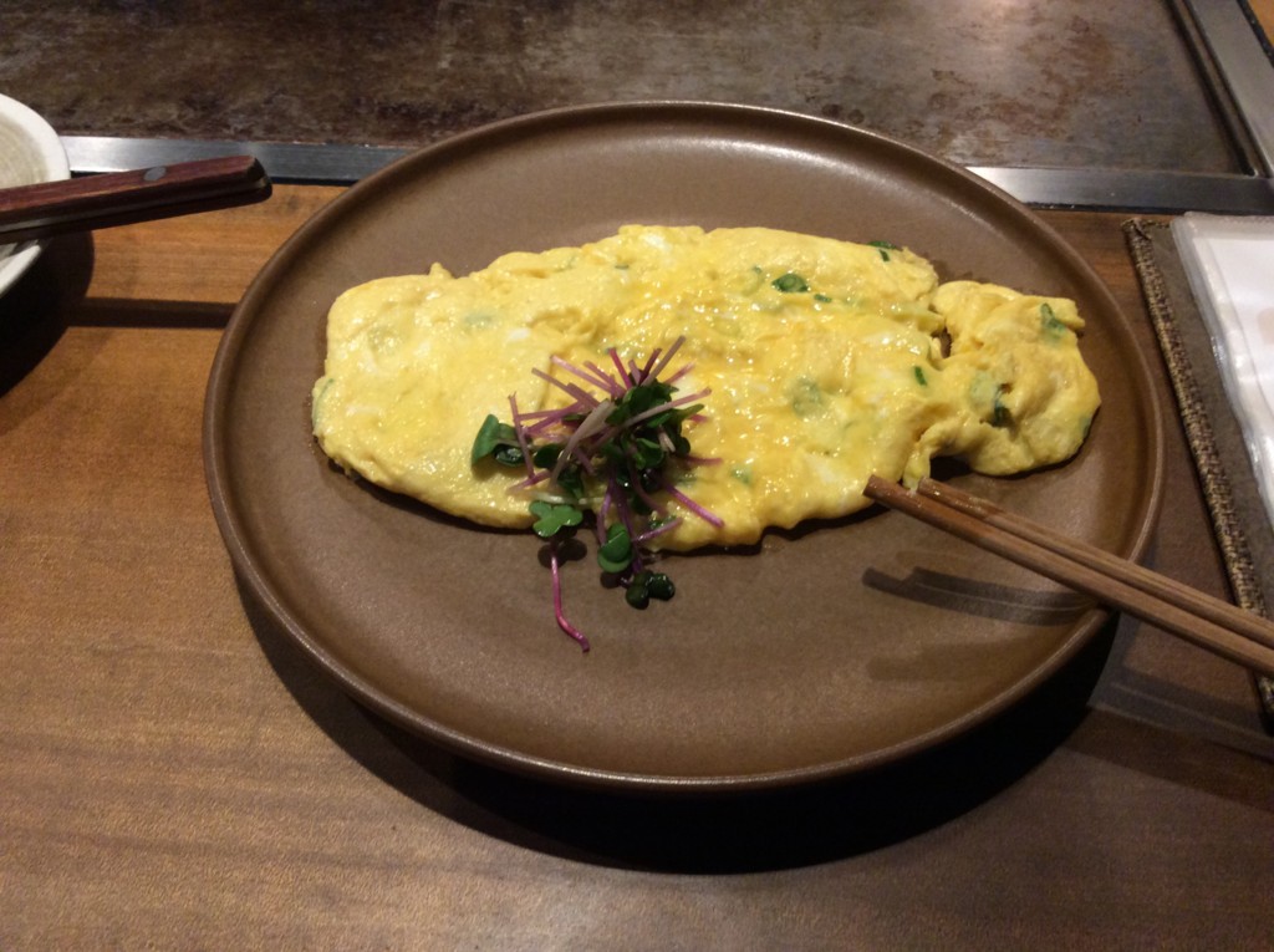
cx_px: 637
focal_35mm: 32
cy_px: 476
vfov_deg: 44.1
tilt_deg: -49.5
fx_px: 1176
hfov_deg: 56.9
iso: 100
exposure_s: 1/24
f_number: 2.4
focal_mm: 3.3
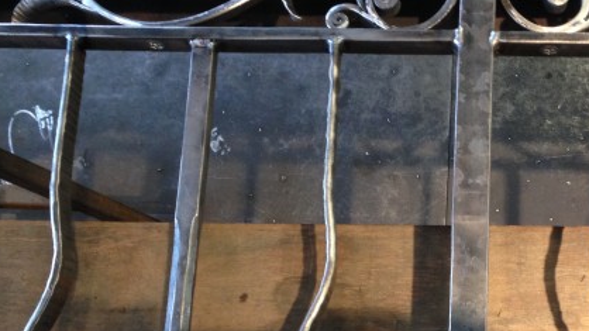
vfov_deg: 18.2
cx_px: 424
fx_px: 1031
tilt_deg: -75.3
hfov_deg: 31.5
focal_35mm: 66
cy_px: 224
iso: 125
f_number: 2.4
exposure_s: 1/20
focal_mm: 4.12
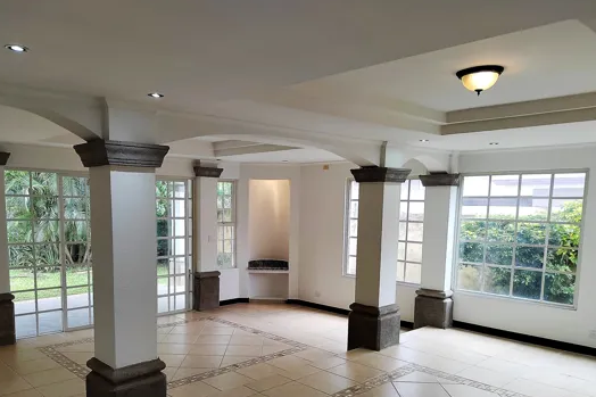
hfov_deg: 63.5
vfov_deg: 44.3
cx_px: 261
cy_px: 265
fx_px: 480
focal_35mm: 29
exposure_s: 1/100
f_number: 1.9
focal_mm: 5.52
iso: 244
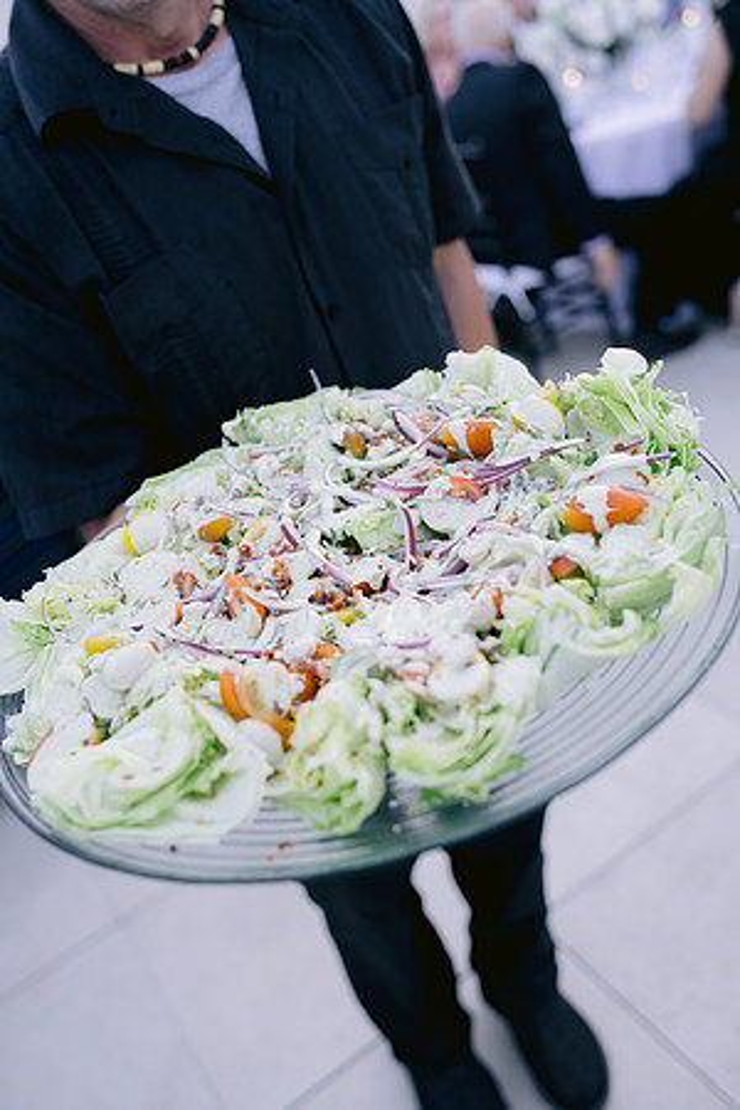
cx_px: 370
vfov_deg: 54.4
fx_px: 1079
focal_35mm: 35
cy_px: 555
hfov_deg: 37.9
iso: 200
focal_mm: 35
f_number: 2.8
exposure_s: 1/250
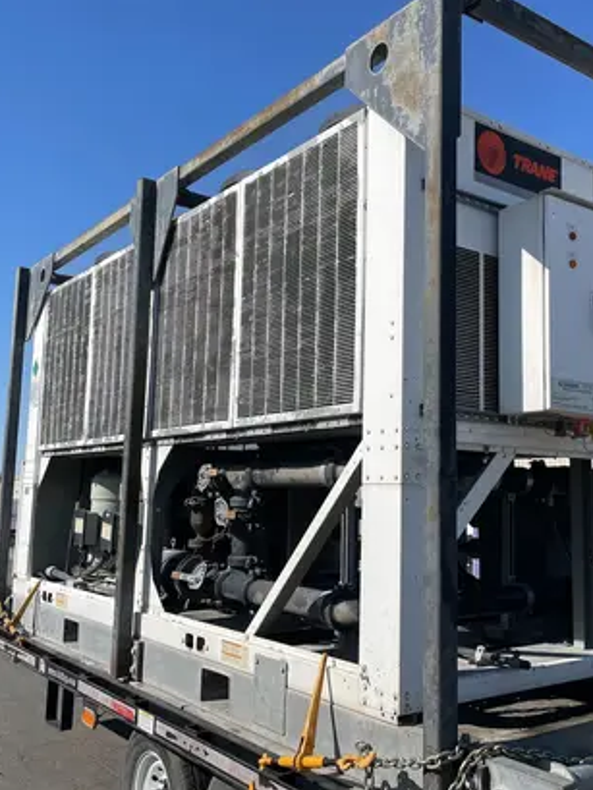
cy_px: 395
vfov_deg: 52.6
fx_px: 799
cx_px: 371
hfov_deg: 40.4
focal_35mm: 35
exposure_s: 1/5051
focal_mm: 4.2
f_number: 1.6
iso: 32
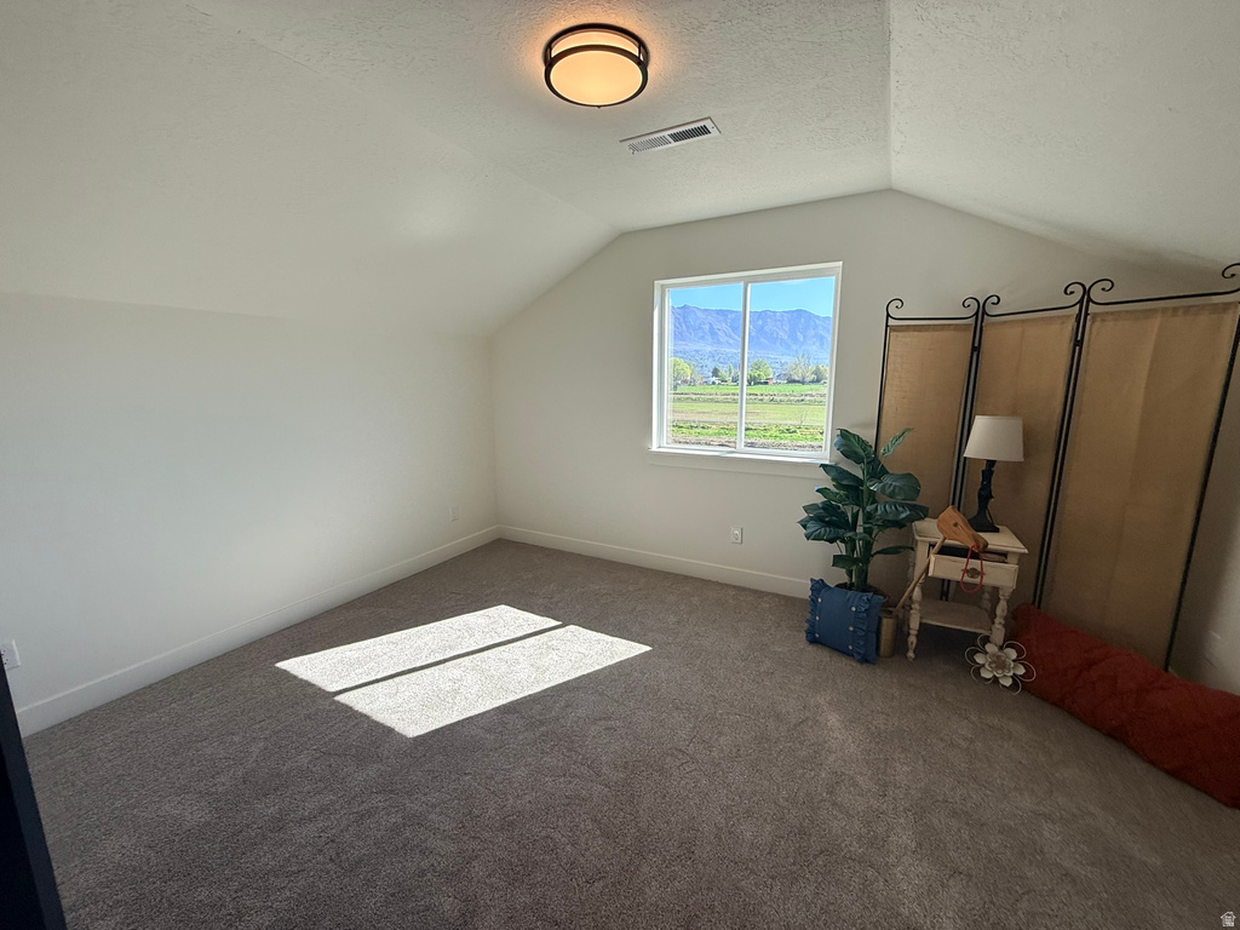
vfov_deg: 85.7
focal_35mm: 14
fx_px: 502
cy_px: 465
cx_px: 620
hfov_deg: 102.1
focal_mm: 2.22
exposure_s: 1/395
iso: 50
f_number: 2.2
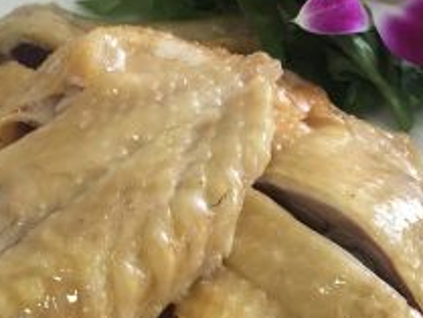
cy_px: 443
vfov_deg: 14.5
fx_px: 1186
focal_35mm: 97
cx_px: 338
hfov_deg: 20.0
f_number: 2.2
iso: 32
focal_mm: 4.15
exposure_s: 1/50
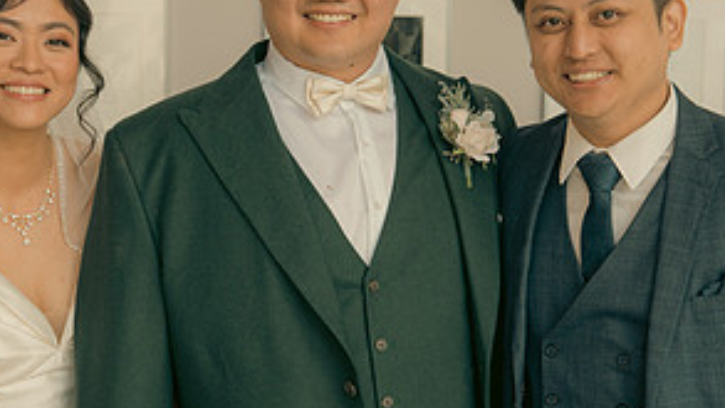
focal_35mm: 83
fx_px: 1596
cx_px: 386
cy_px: 268
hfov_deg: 25.6
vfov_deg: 14.6
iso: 250
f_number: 3.5
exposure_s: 1/160
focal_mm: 40
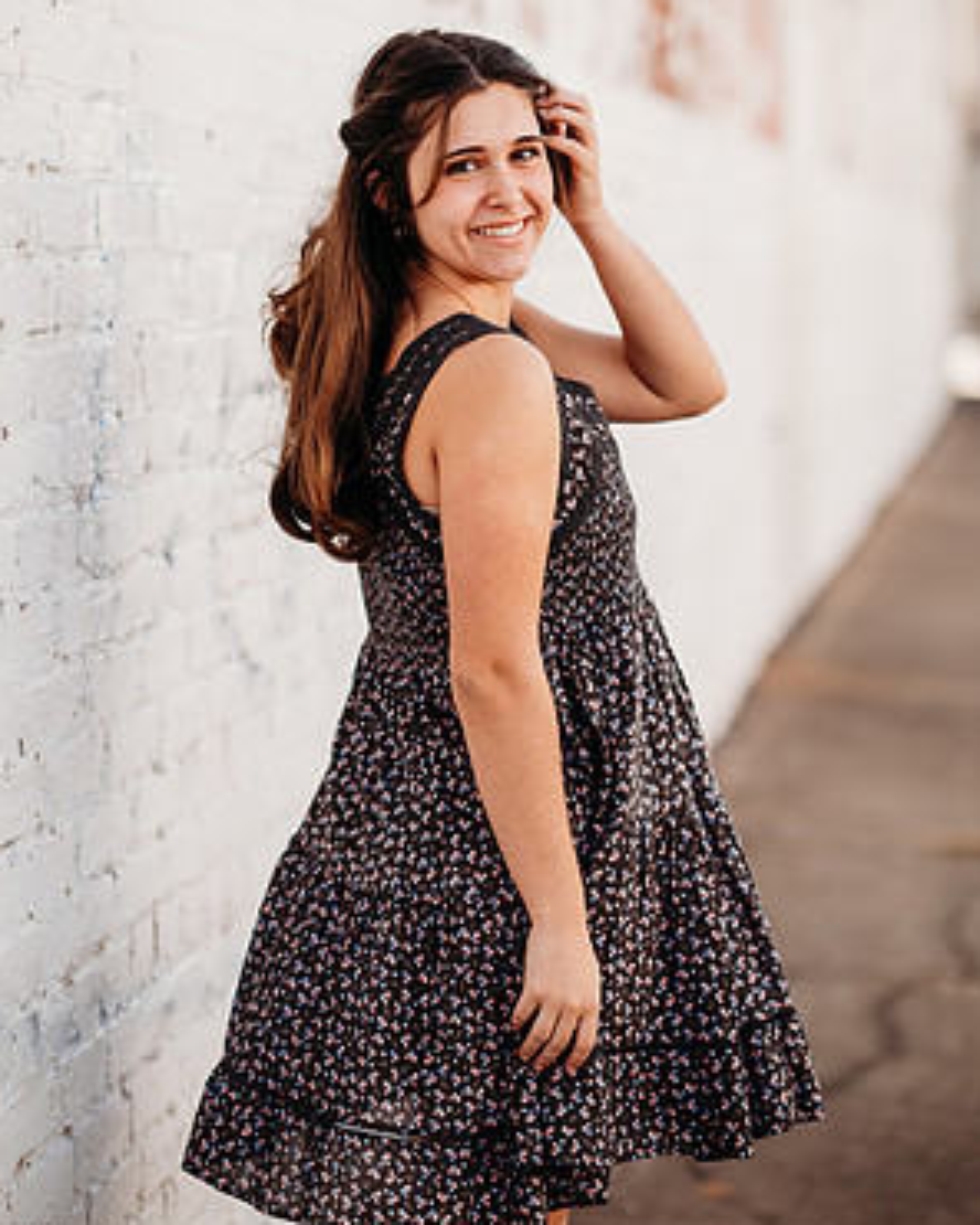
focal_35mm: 97
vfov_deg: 19.7
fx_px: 3517
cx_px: 490
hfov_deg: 15.9
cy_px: 503
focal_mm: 85
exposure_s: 1/800
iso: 100
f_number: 2.2
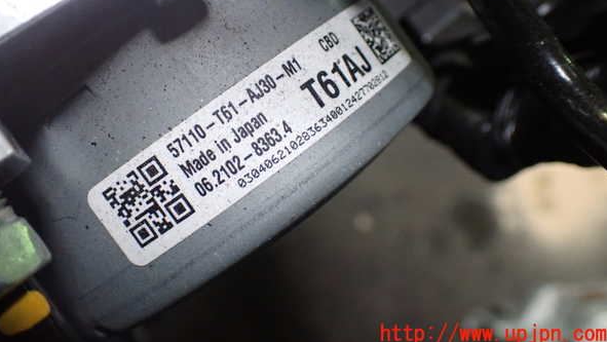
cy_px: 116
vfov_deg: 28.2
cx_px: 304
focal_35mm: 42
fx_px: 676
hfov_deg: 48.3
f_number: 2.7
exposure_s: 1/50
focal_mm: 6.83
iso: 800
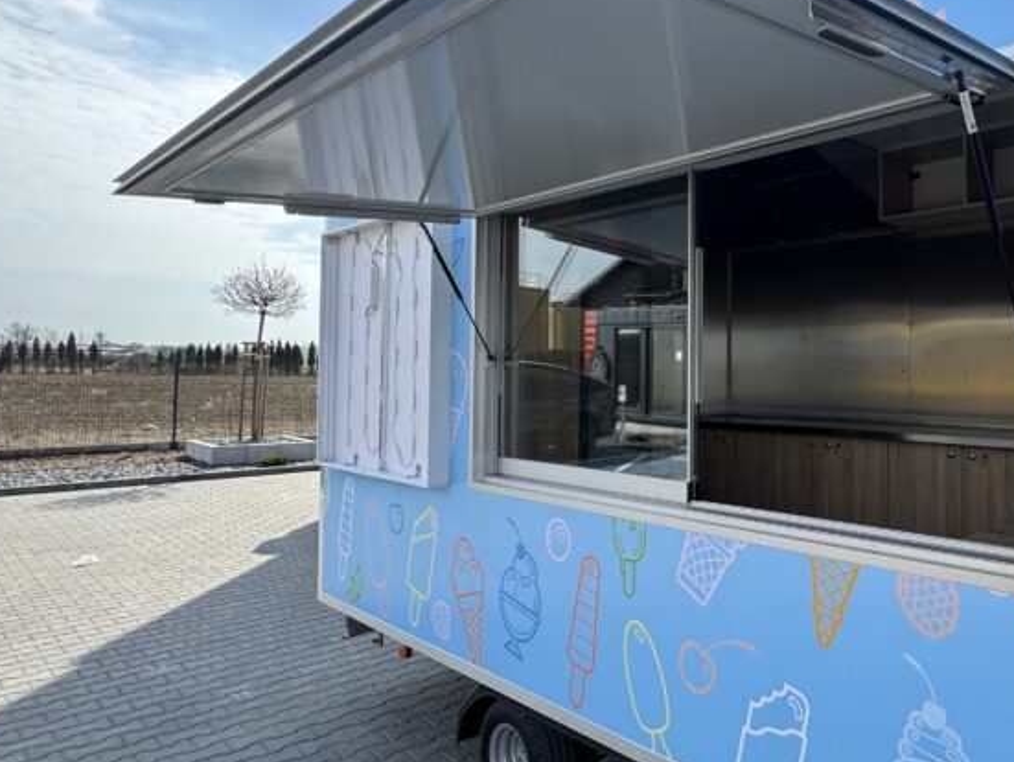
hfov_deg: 62.1
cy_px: 355
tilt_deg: +2.2
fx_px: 762
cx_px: 799
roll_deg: -1.3
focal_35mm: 26
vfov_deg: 53.1
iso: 40
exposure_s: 1/727
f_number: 2.2
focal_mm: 2.22
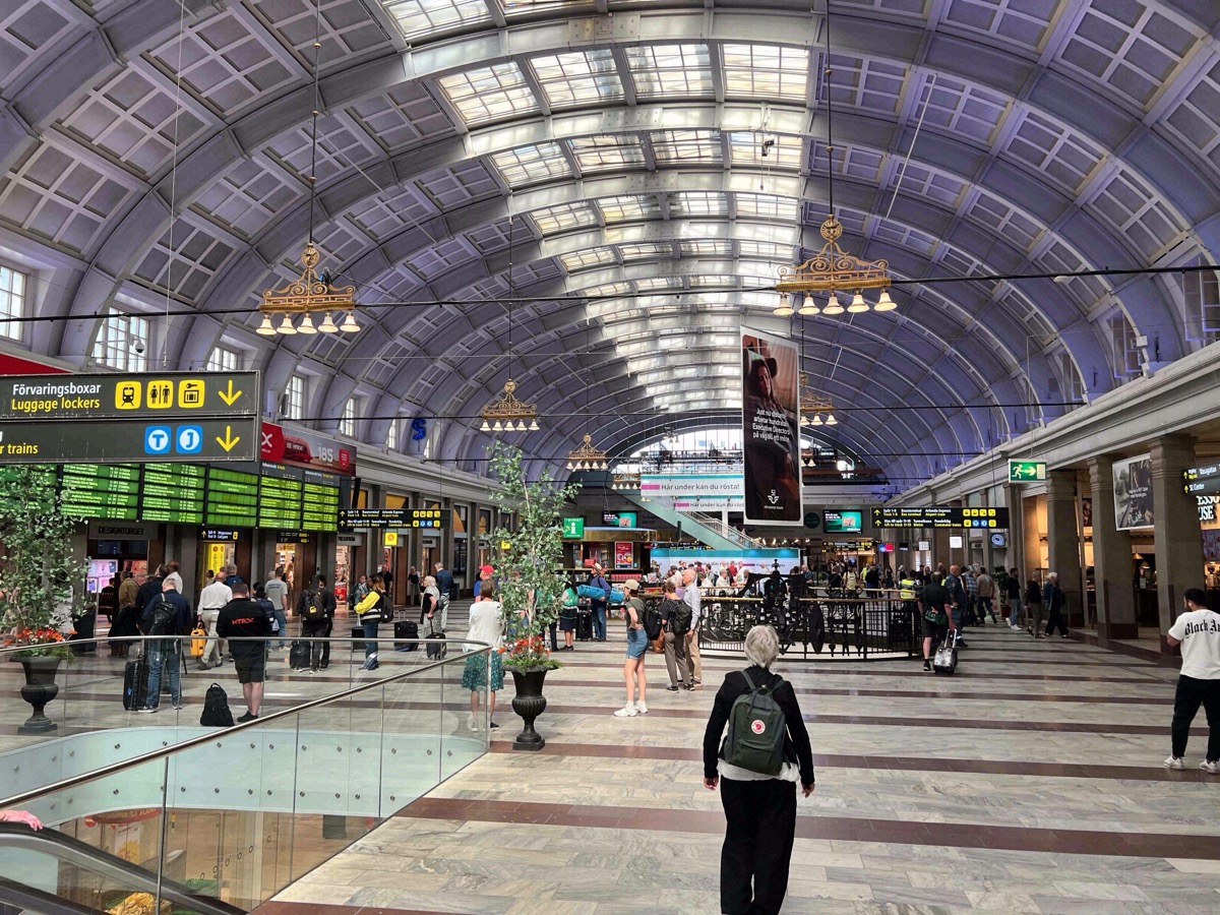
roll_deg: +0.4
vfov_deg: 53.1
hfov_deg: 67.3
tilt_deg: +8.4
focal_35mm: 26
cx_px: 610
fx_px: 916
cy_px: 458
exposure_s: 1/121
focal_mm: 5.7
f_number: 1.5
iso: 50
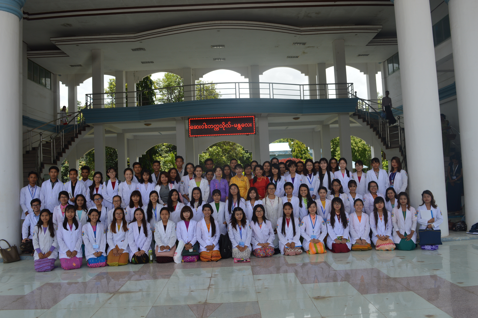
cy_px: 159
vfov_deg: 43.5
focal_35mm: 30
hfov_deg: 62.0
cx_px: 239
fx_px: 398
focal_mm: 20
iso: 100
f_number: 7.1
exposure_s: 1/200
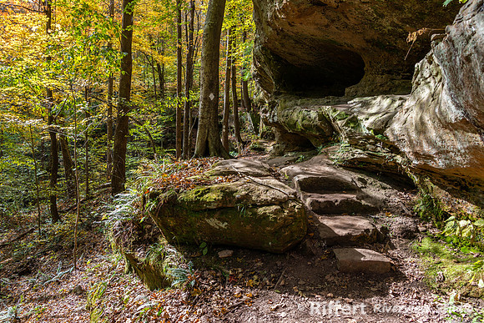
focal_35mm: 28
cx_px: 242
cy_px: 162
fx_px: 377
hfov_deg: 65.5
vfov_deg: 46.4
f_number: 6.3
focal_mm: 28
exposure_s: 1/125
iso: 200
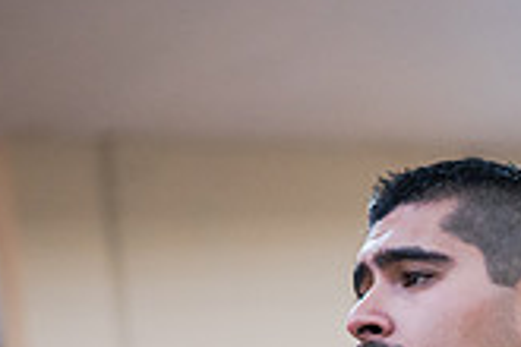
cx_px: 641
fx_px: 2547
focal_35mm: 176
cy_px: 494
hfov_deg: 11.4
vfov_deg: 7.7
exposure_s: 1/200
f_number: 1.8
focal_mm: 50
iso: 1600
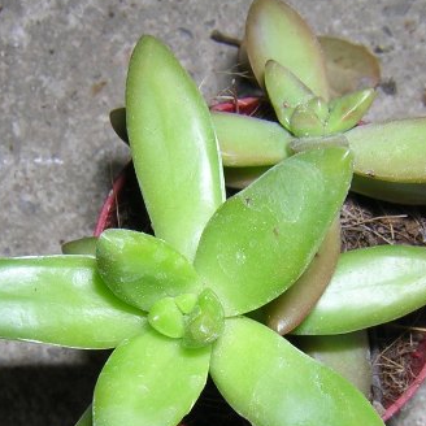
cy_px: 274
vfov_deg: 27.6
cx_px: 238
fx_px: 863
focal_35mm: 62
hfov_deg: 27.7
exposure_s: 1/60.1
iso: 100
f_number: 5.2
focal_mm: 4.7
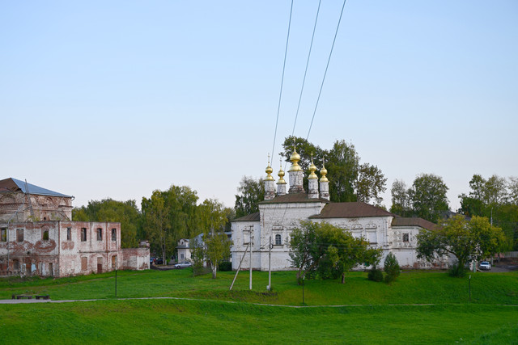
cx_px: 259
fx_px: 792
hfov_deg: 36.2
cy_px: 172
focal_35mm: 55
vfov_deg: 24.6
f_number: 5.6
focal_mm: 55
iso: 100
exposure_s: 1/180
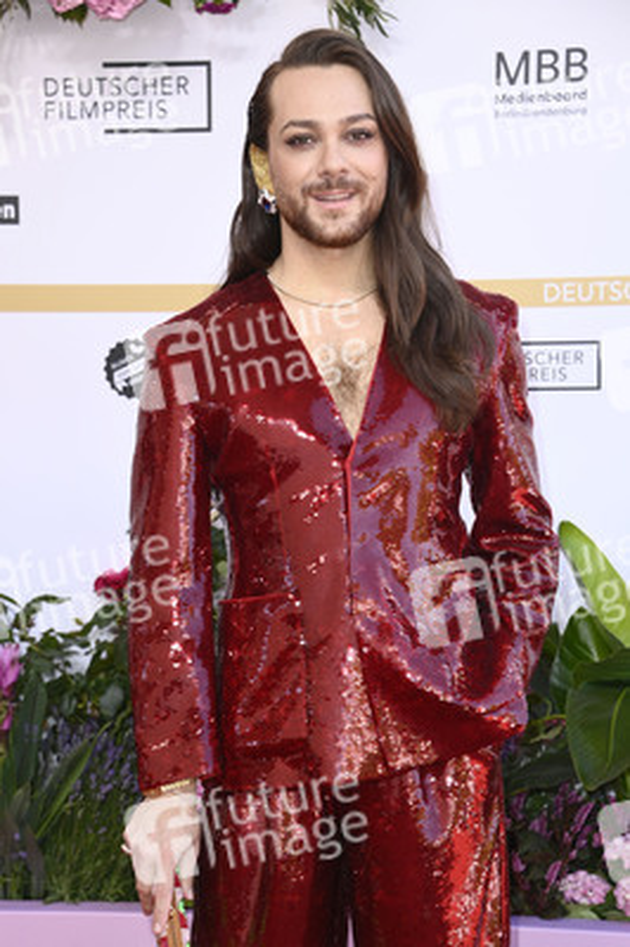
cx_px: 315
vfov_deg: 19.5
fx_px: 2761
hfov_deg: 13.0
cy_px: 474
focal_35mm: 105
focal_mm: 105
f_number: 6.3
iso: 500
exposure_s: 1/250
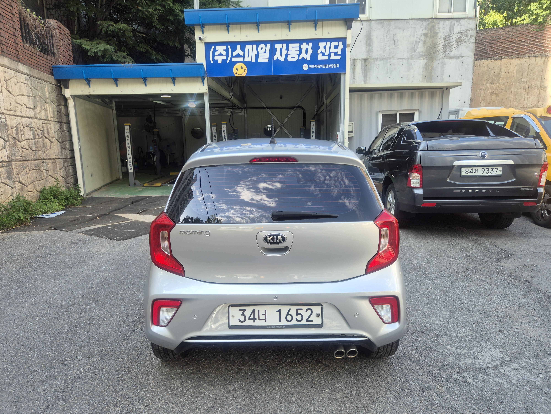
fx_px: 366
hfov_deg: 73.9
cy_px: 207
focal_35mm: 23
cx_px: 276
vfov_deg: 58.9
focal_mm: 5.4
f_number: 1.8
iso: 25
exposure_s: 1/235
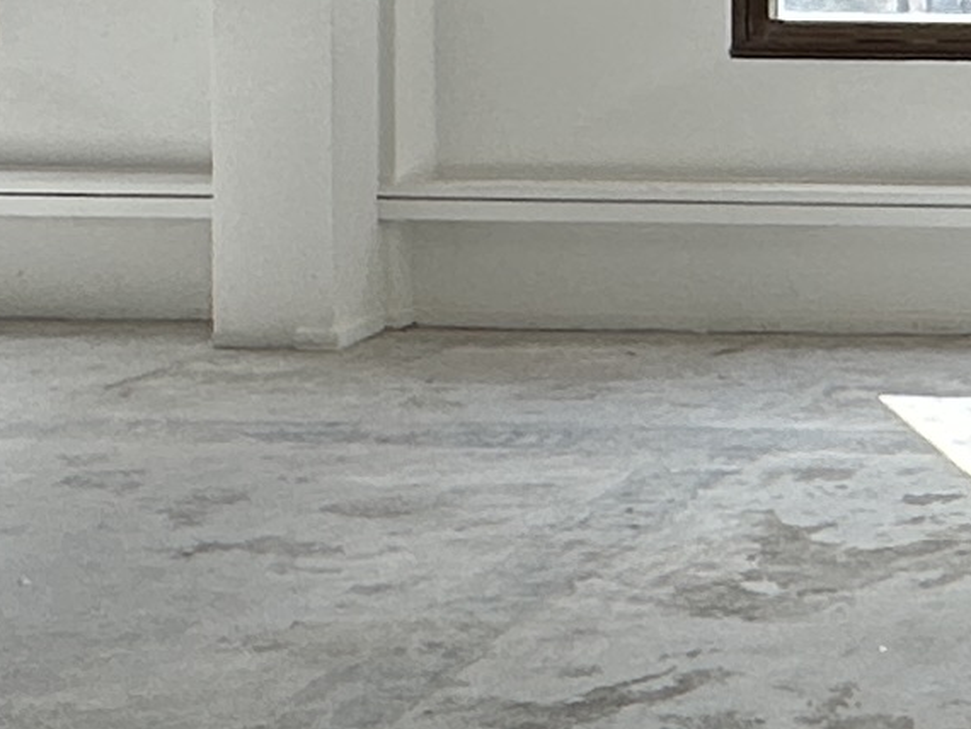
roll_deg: +0.0
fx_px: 2778
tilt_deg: -0.4
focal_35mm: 99
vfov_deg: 14.6
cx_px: 1613
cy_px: -100
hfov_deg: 17.1
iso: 50
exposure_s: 1/99
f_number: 2.2
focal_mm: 2.22
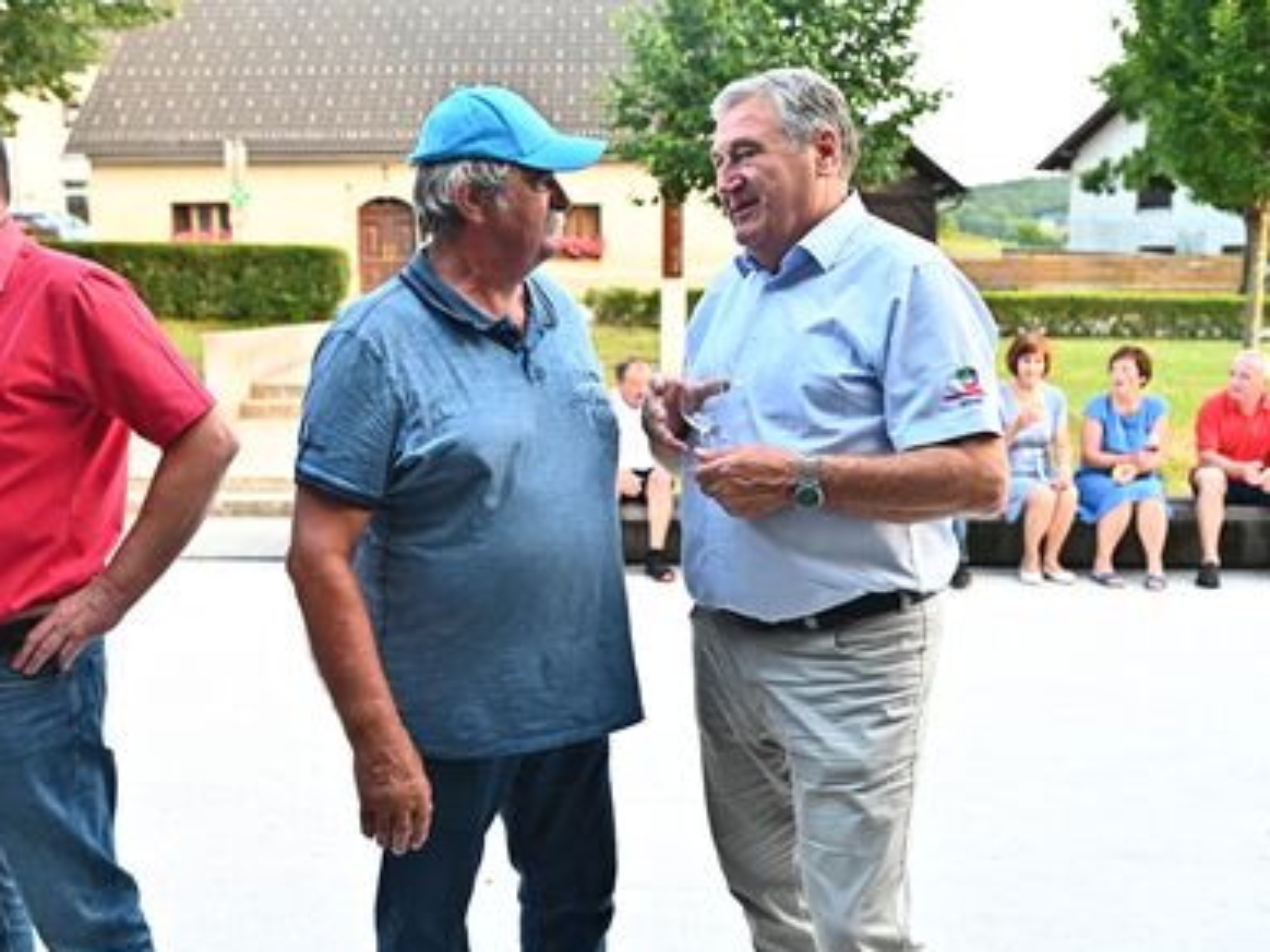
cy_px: 487
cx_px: 602
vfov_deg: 36.8
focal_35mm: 39
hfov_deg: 47.8
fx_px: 1431
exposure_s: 1/800
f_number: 5
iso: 4000
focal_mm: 35
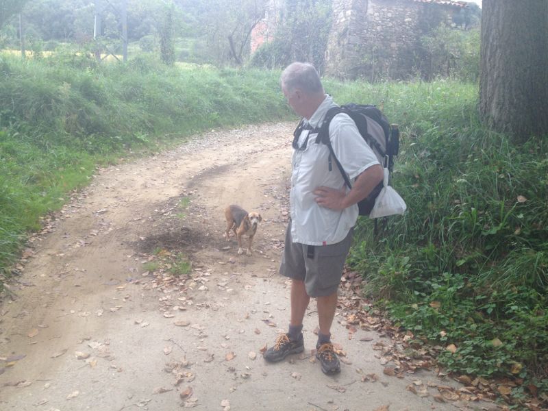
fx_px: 554
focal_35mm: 35
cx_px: 274
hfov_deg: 52.6
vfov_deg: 40.7
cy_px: 206
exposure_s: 1/120
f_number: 2.4
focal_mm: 4.28
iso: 64
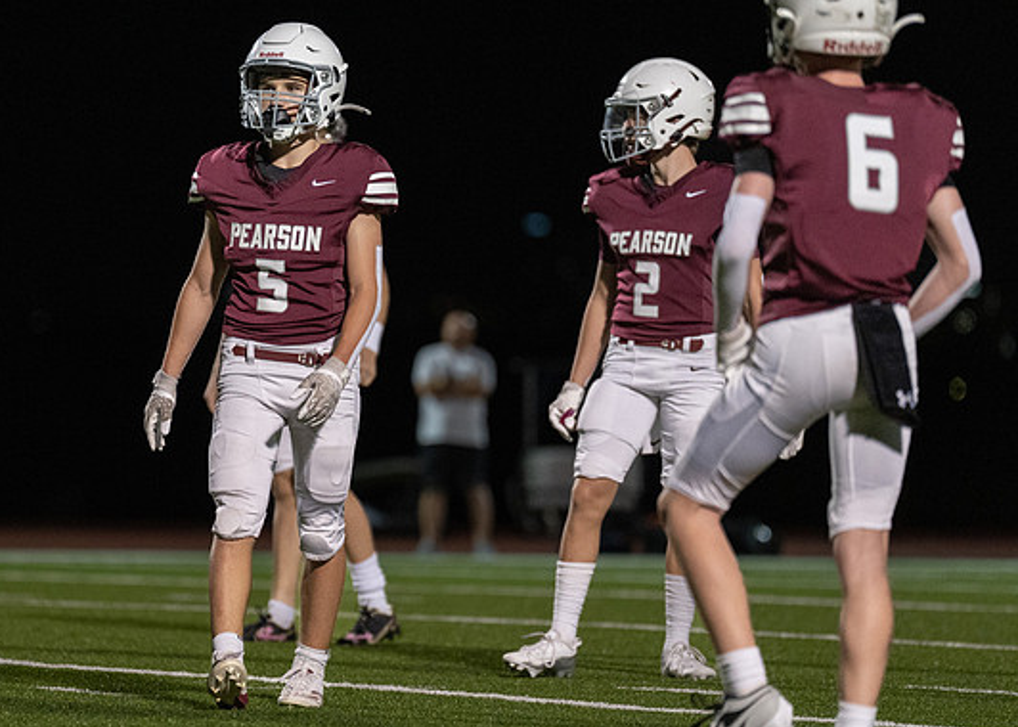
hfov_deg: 6.5
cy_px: 390
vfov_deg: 4.6
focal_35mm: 311
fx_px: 8992
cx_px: 311
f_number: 2.8
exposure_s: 1/1000
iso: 3200
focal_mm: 200
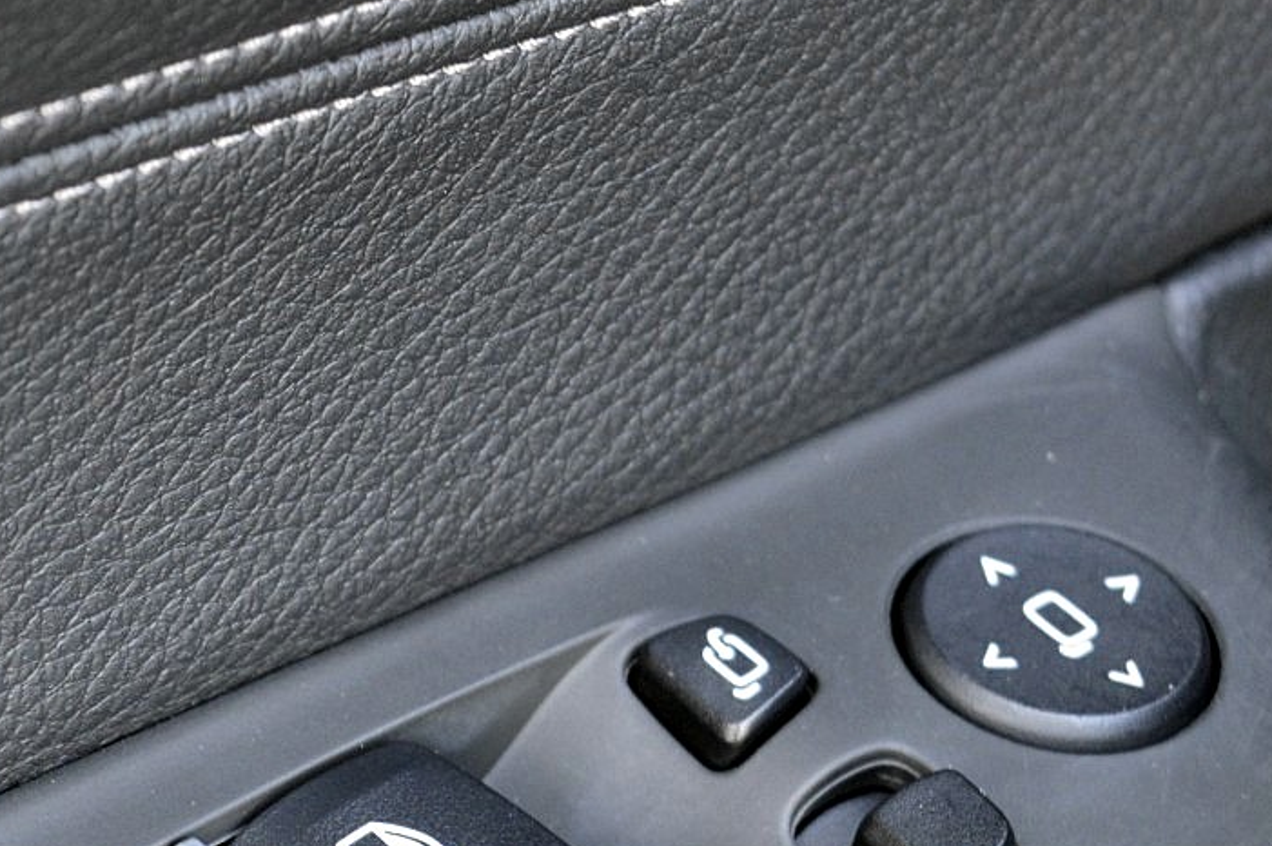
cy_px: 864
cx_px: 259
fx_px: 6748
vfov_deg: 7.1
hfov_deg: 10.7
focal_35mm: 191
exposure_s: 1/25
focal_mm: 55
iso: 800
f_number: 5.6
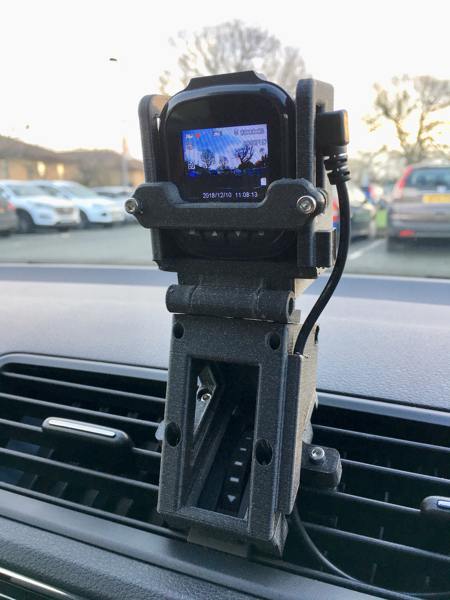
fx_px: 503
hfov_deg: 48.2
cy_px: 300
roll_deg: +3.4
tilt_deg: -12.3
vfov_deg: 61.7
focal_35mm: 29
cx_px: 225
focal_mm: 4.15
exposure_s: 1/100
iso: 40
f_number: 2.2
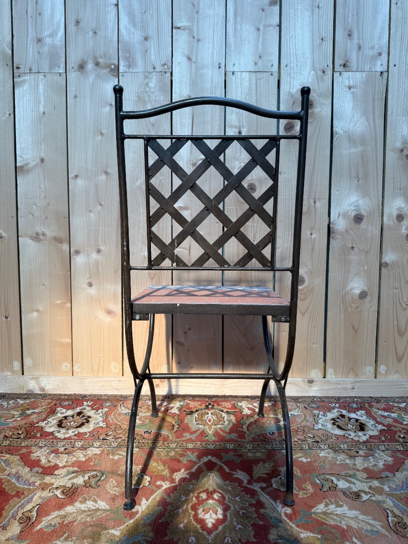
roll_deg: -1.1
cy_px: 272
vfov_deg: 71.6
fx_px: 377
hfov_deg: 56.8
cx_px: 204
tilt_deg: -4.6
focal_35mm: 24
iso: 64
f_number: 1.78
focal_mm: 6.76
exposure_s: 1/252
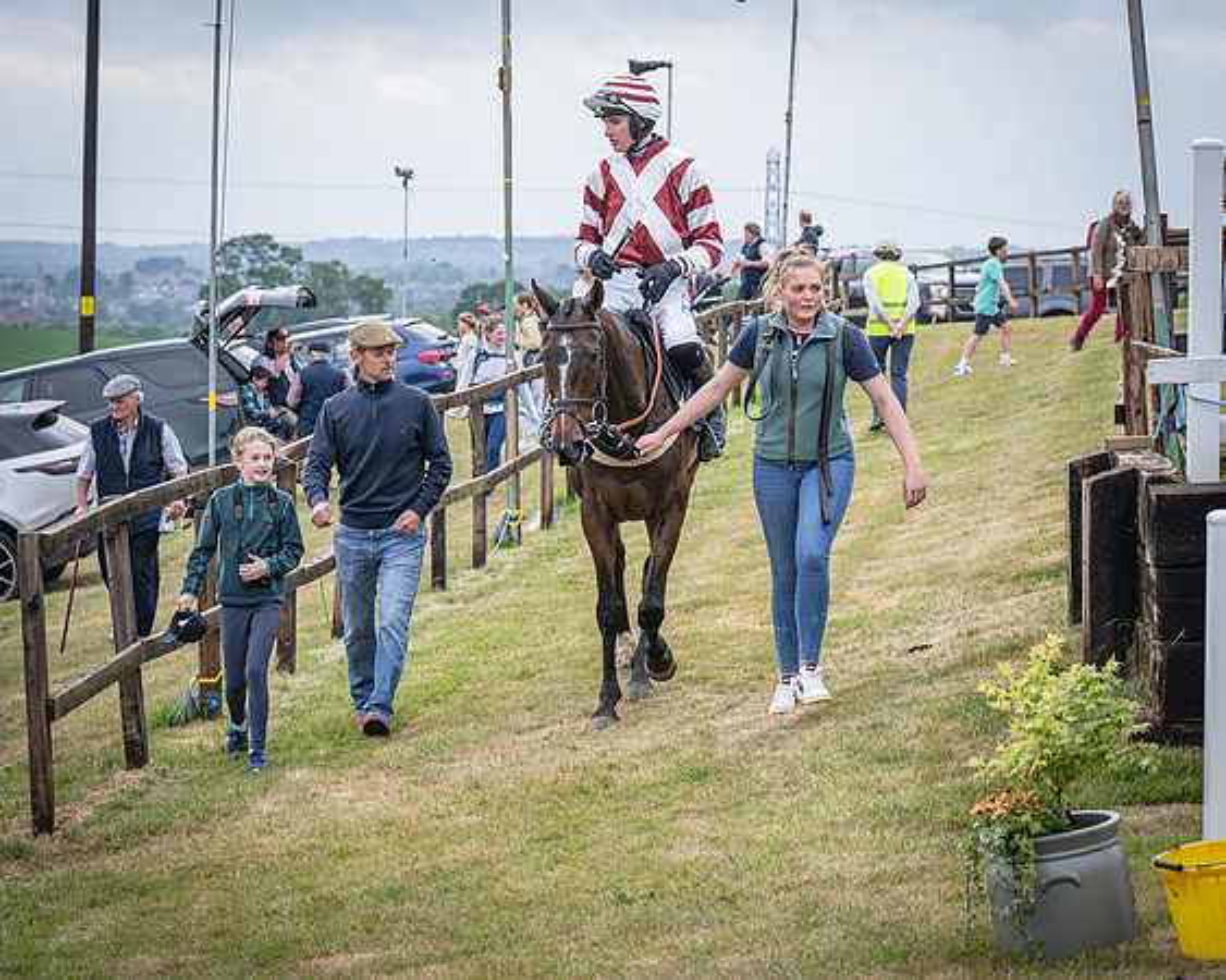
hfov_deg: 14.2
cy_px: 490
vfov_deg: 11.4
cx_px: 613
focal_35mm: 135
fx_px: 4904
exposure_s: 1/1000
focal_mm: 80
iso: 400
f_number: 5
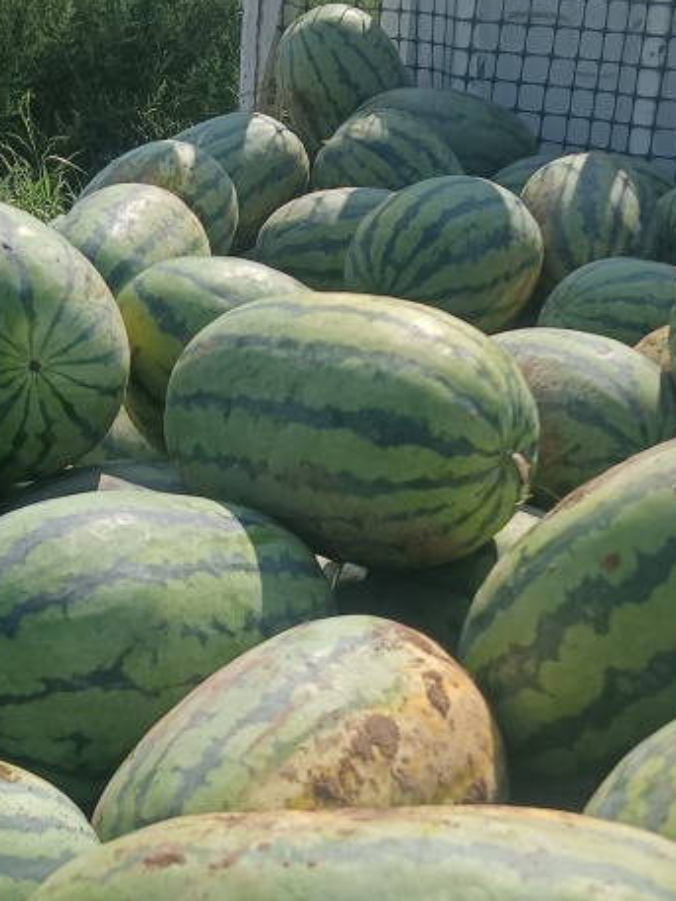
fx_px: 1640
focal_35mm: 63
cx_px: 262
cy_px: 604
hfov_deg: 23.2
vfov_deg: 30.5
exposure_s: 1/1453
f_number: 1.9
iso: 101
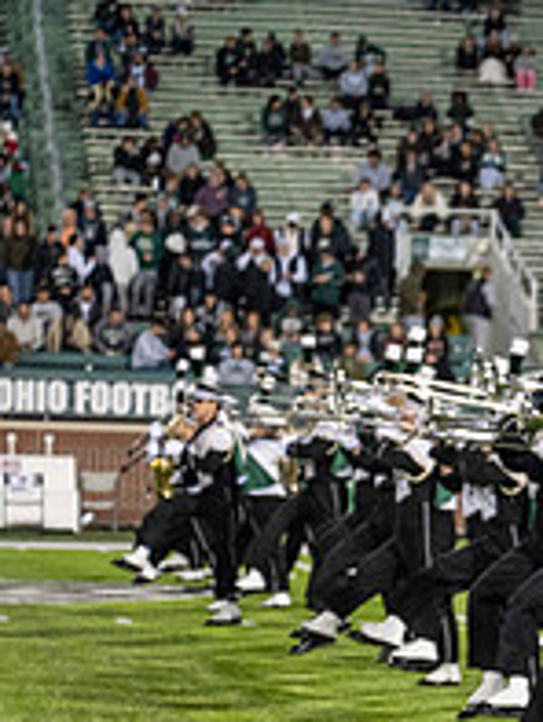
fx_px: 4137
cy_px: 577
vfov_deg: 10.0
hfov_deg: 7.3
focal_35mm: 198
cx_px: 932
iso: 1250
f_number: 3.2
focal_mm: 70
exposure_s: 1/500
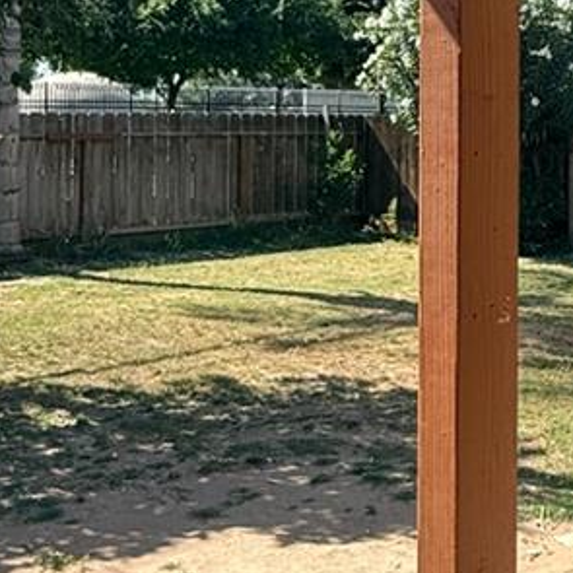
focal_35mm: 63
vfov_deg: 26.8
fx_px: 1180
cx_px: 483
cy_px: 117
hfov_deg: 26.6
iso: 50
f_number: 2.2
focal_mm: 2.22
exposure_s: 1/1105
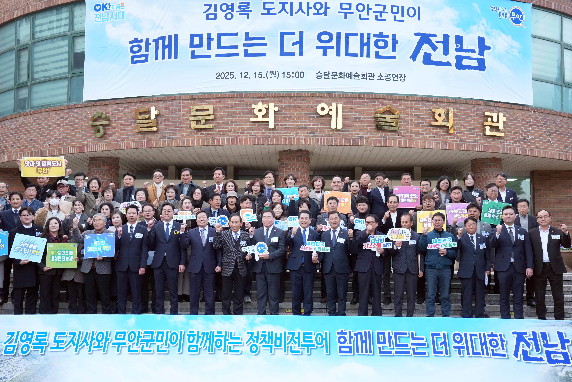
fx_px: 763
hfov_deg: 41.1
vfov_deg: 28.1
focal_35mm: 48
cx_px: 286
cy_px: 191
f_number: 6.3
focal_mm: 48
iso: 1600
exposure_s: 1/200
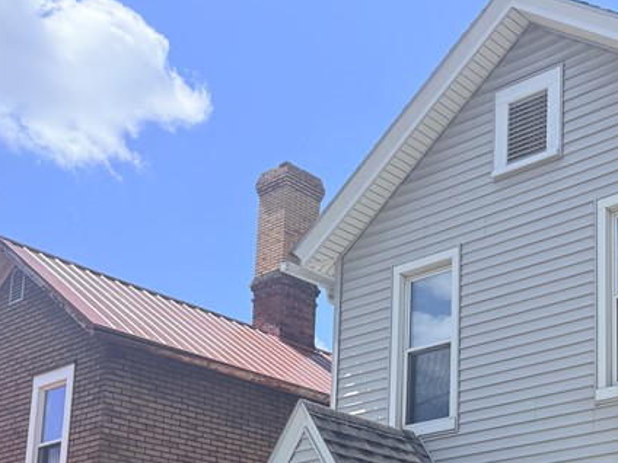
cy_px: 510
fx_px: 1035
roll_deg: +0.6
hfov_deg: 30.6
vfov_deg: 23.6
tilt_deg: +9.5
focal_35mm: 58
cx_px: 635
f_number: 1.78
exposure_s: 1/3953
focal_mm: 6.76
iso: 100
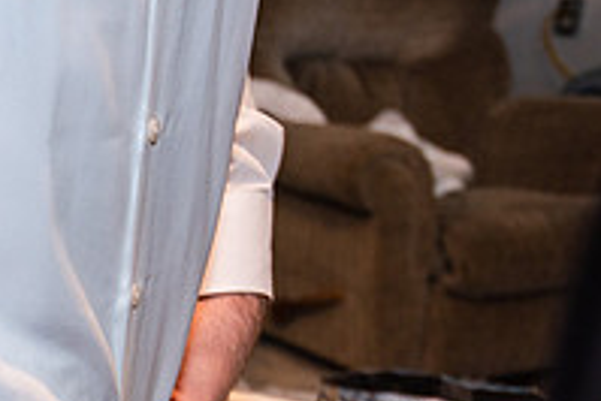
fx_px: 1704
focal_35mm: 102
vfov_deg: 13.1
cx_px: -272
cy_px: 496
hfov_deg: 18.1
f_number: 4
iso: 640
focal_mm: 35
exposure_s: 1/60
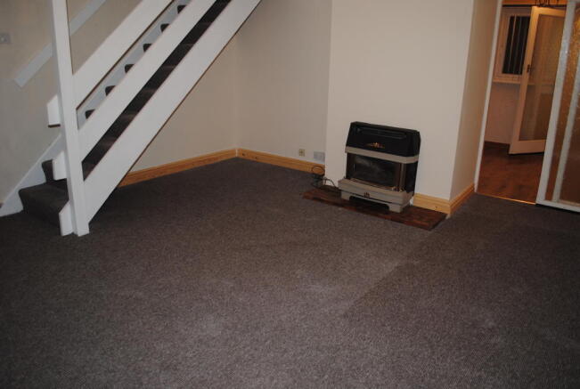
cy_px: 194
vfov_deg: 48.1
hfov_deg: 67.3
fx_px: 436
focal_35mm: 27
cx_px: 290
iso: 200
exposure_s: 1/60
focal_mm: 18
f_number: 3.5
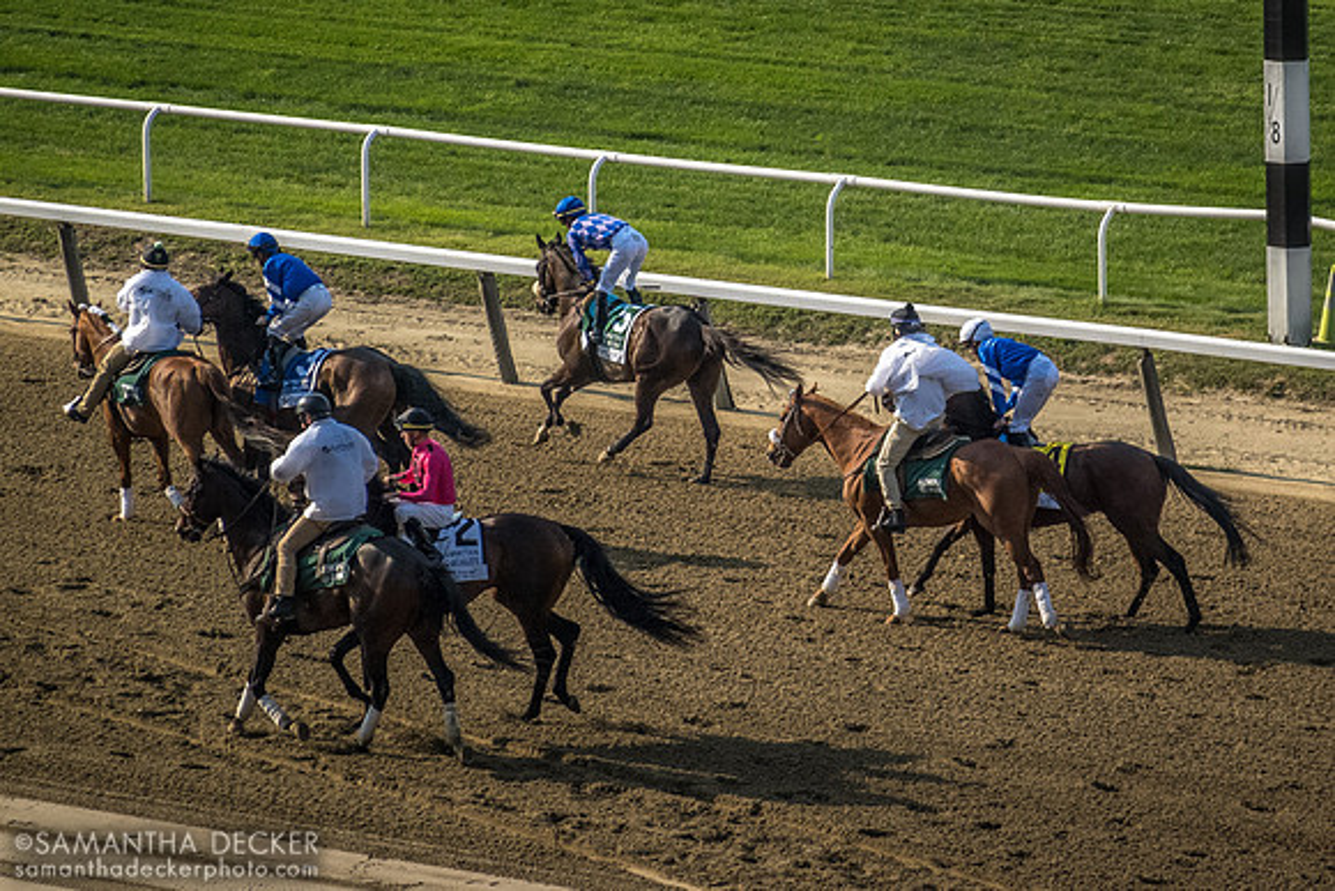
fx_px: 10843
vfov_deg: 4.7
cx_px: 875
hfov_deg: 7.0
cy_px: 250
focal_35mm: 292
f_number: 4.5
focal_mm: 72
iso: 400
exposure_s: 1/2000
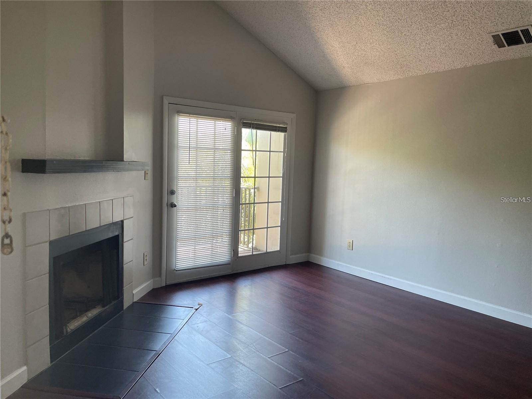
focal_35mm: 26
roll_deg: -1.1
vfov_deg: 53.1
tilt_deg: -4.7
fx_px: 400
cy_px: 200
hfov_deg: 67.3
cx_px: 266
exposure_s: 1/121
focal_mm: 4.2
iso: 100
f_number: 1.6
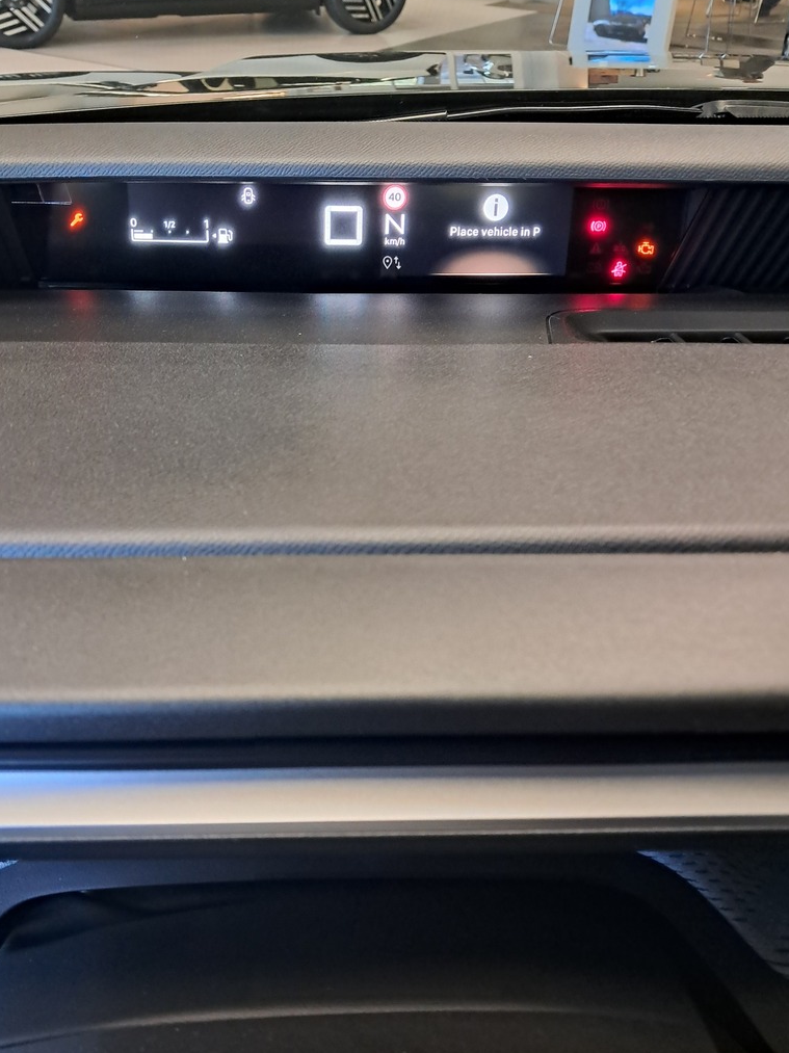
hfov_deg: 44.0
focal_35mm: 32
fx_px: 973
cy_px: 492
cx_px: 345
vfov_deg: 56.8
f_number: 1.8
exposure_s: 1/60
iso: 500
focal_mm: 4
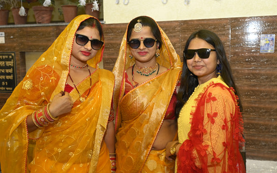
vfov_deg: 31.3
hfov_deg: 48.2
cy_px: 87
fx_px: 310
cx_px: 139
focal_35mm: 41
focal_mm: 40
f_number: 7.1
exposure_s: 1/200
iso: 640
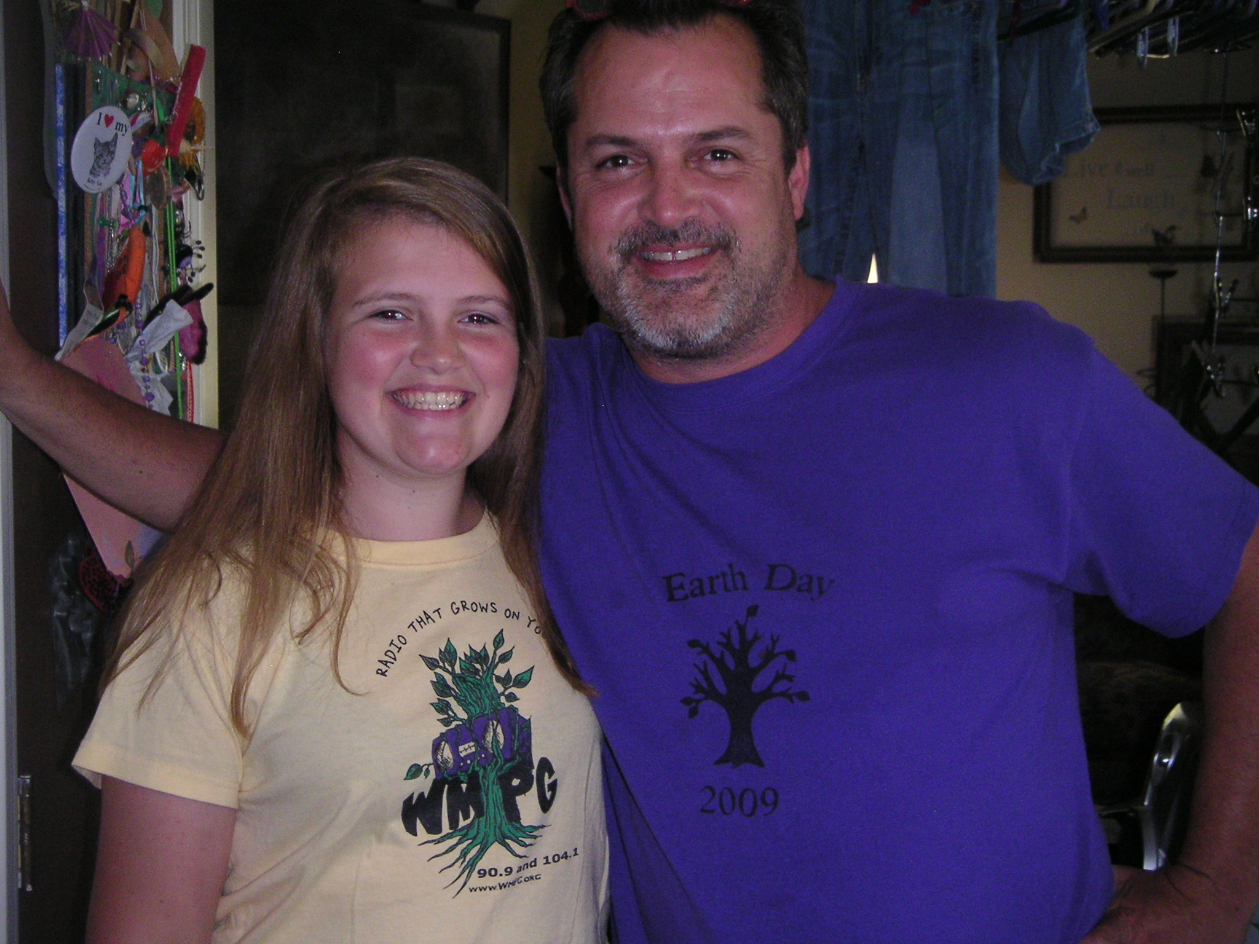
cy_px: 472
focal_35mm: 55
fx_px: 2000
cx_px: 630
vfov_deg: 26.6
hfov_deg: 34.9
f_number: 3
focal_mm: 8.5
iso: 160
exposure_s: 1/60
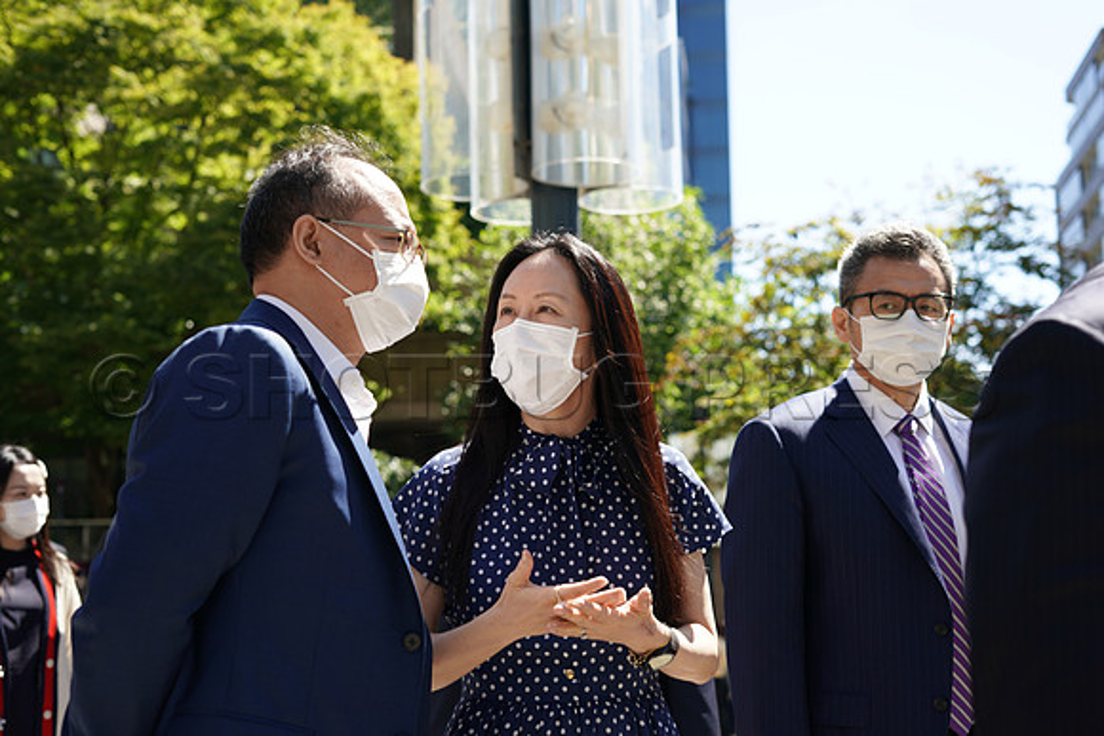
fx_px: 1534
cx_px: 552
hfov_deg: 39.6
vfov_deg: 27.0
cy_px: 368
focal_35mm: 50
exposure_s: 1/500
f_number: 4
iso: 200
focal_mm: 50
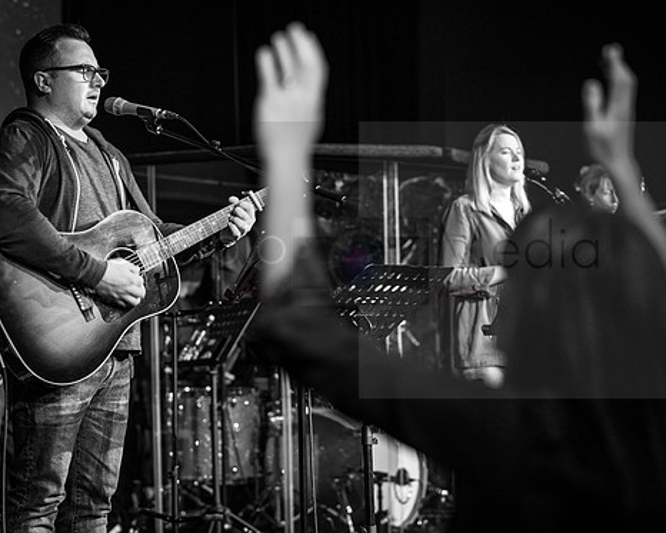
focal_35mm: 104
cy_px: 259
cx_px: 360
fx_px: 2050
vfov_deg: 14.8
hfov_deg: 18.4
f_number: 2.8
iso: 500
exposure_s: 1/60
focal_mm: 89
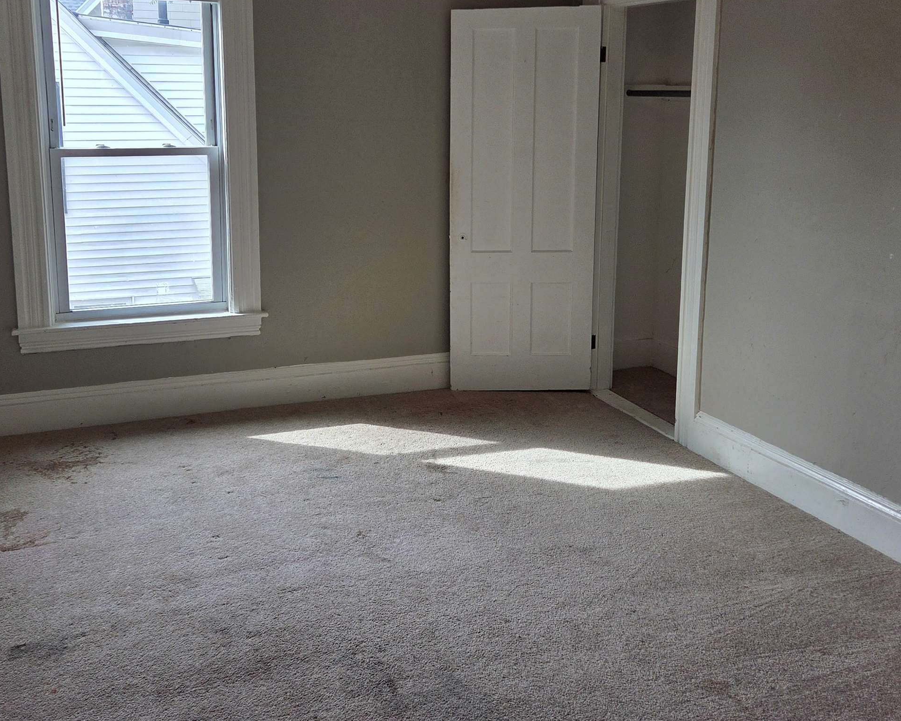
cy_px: 281
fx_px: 960
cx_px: 404
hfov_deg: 50.2
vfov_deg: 40.9
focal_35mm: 36
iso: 32
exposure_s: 1/120
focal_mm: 5.4
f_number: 1.8
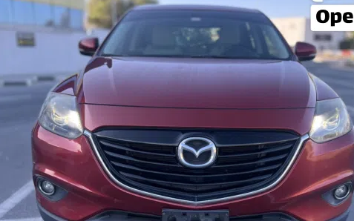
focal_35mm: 37
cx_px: 199
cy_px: 138
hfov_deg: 52.6
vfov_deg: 34.3
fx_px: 357
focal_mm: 5.7
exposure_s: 1/448
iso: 50
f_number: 1.5
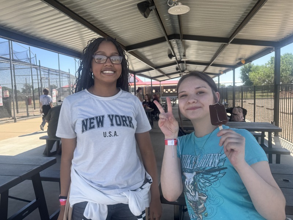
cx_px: 146
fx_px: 203
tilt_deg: -4.7
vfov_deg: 56.8
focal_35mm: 24
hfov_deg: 71.6
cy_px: 110
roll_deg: +1.8
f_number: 1.78
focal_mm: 6.76
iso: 80
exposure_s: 1/1524
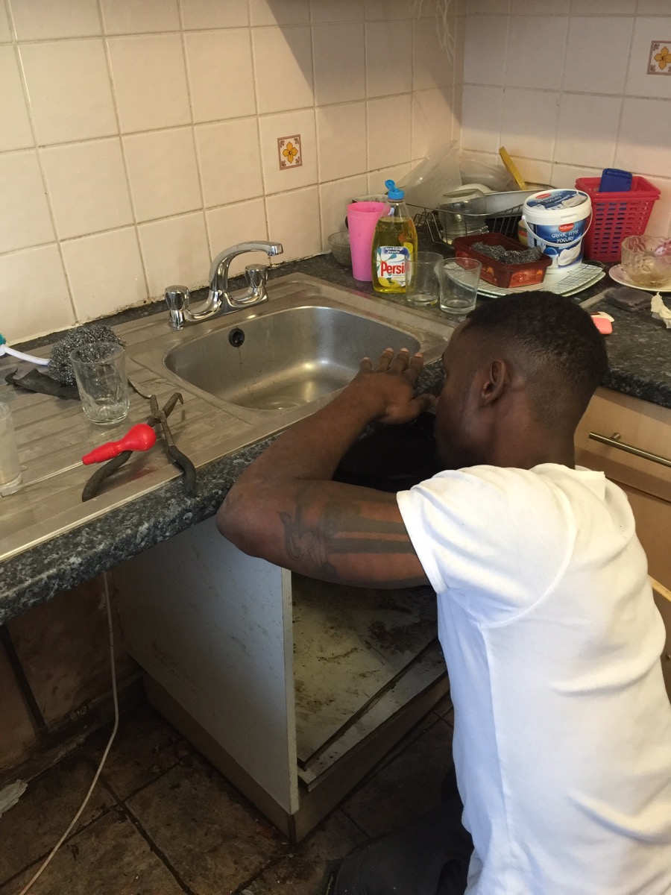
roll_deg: +2.5
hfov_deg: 48.2
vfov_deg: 61.7
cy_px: 448
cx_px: 336
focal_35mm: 29
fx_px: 750
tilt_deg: -29.6
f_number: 2.2
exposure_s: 1/17
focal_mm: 4.15
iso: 125
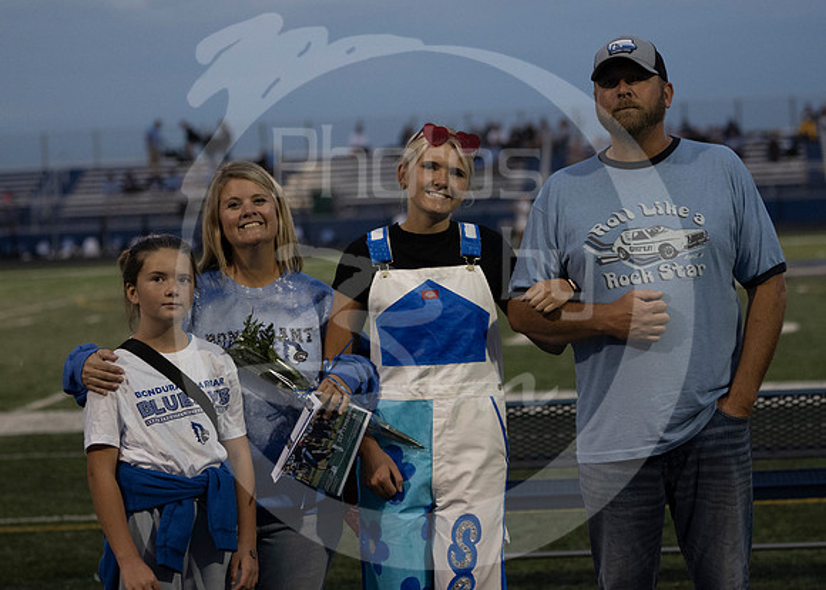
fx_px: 2877
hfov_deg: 16.3
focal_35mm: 123
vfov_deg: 11.7
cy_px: 203
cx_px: 462
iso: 2000
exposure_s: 1/1000
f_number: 2.8
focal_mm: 75
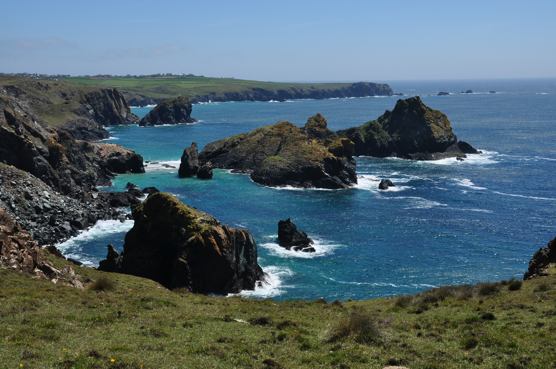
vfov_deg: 28.0
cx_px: 278
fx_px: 740
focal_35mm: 48
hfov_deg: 41.2
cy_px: 184
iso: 200
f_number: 11
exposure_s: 1/320
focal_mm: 32
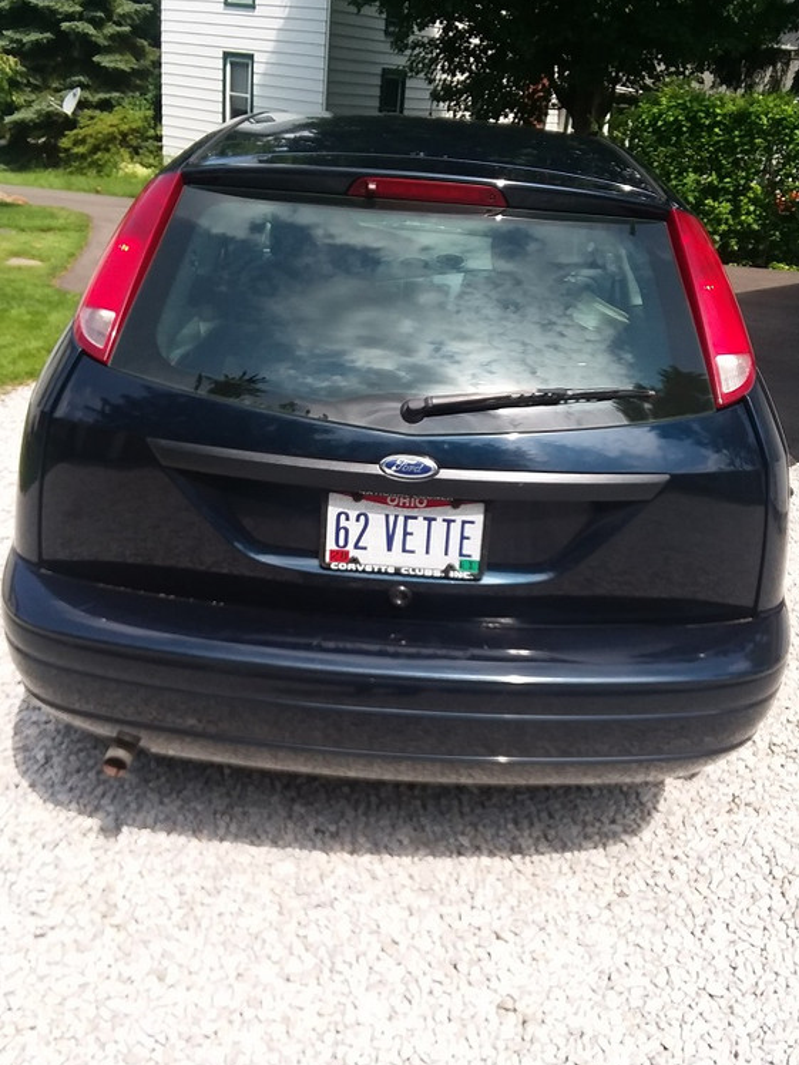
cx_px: 404
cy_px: 561
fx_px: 954
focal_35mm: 31
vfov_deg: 58.3
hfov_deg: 45.4
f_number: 1.9
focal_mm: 2.47
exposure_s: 1/814
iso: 40
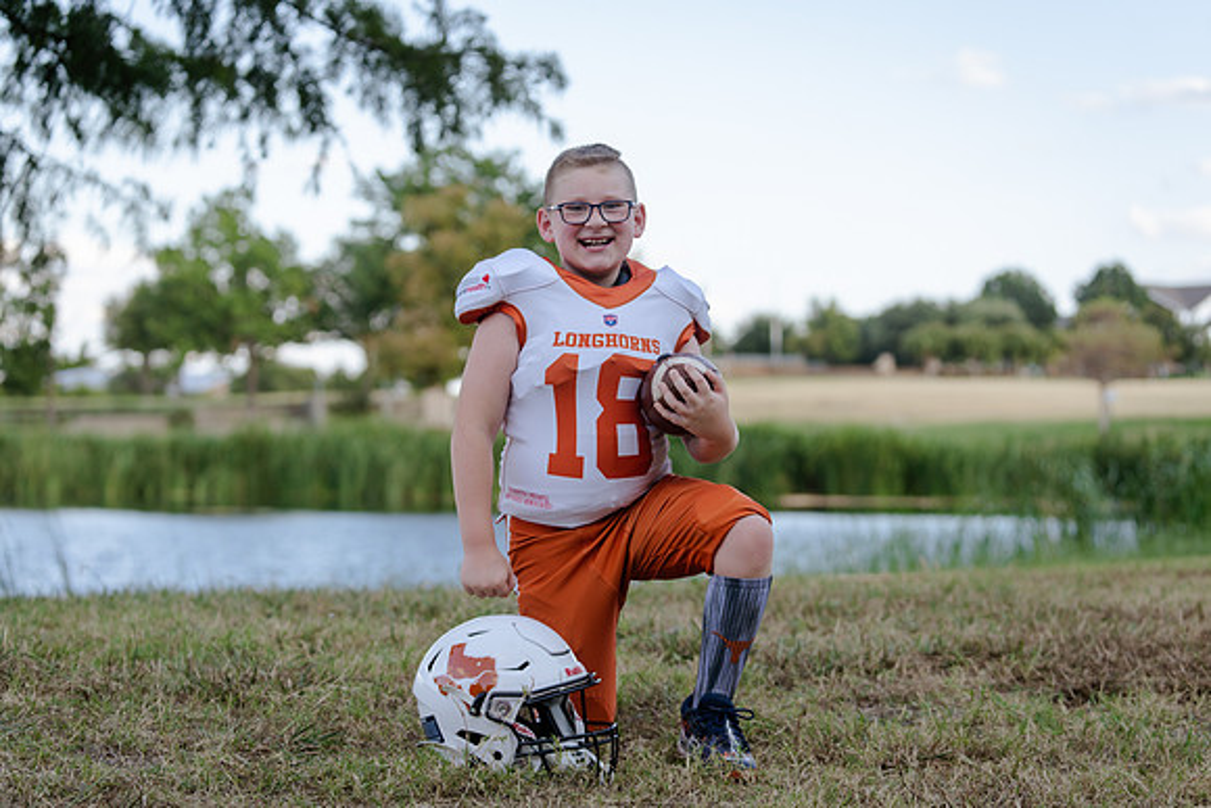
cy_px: 404
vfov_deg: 19.5
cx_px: 606
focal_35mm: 70
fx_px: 2355
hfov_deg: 28.8
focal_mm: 70
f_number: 3.2
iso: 125
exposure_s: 1/320
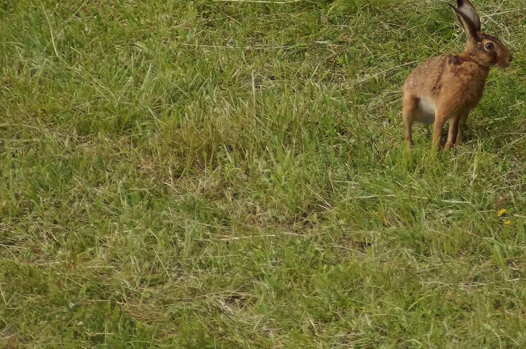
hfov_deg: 2.0
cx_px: 458
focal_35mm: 1041
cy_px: 79
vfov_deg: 1.3
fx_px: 15193
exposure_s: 1/50
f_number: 5.6
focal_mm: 300
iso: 800
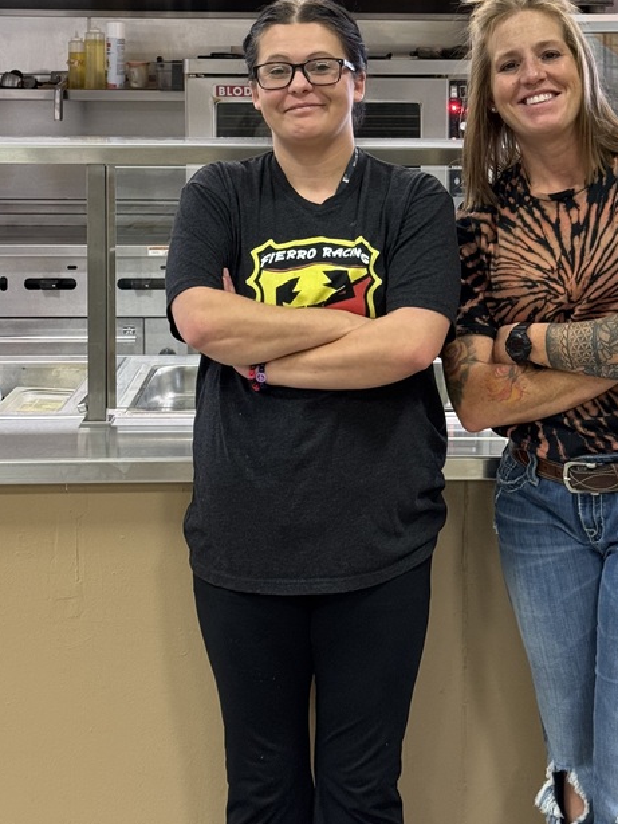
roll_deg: +0.1
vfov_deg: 24.2
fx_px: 1903
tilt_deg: -5.0
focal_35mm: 80
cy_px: 209
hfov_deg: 18.4
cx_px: 445
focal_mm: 6.76
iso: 100
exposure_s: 1/60
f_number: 1.78
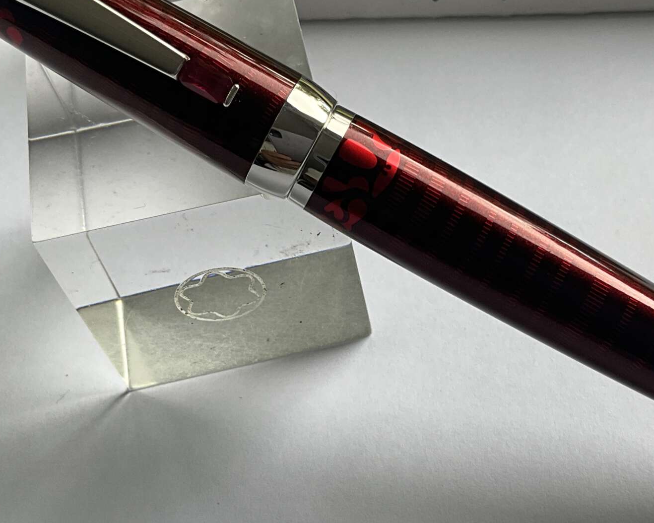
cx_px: 397
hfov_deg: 34.0
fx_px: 1064
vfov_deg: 27.6
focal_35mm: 55
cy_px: 305
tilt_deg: -57.7
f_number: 1.8
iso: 25
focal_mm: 3
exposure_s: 1/122
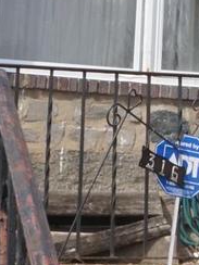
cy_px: -85
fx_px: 1111
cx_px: 291
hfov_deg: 9.9
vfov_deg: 13.1
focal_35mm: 145
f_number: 18
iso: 500
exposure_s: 1/160
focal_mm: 16
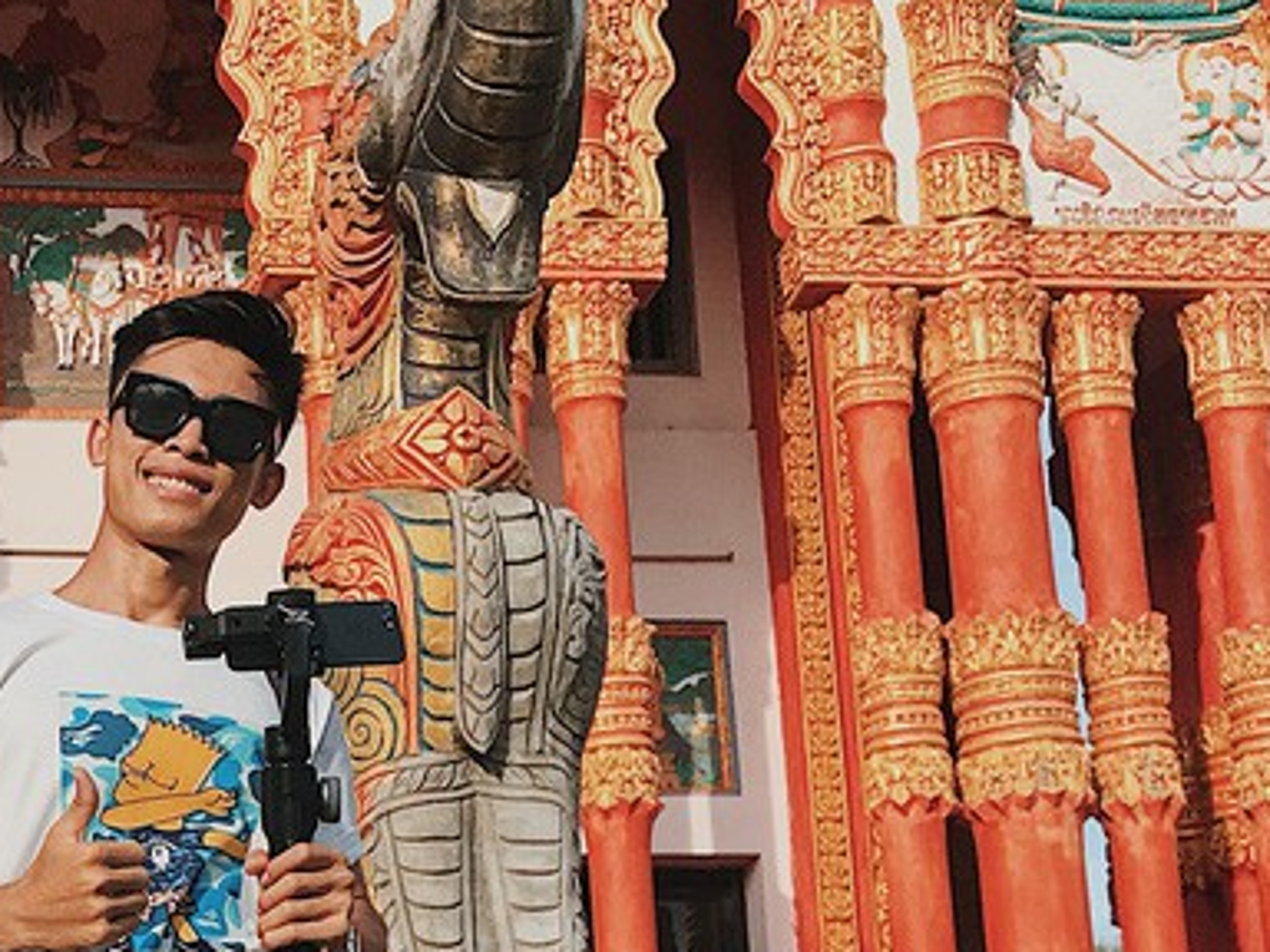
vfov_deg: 19.6
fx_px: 2678
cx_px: -26
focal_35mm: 73
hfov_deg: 25.3
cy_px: 952
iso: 20
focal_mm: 3.99
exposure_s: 1/1773
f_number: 1.8
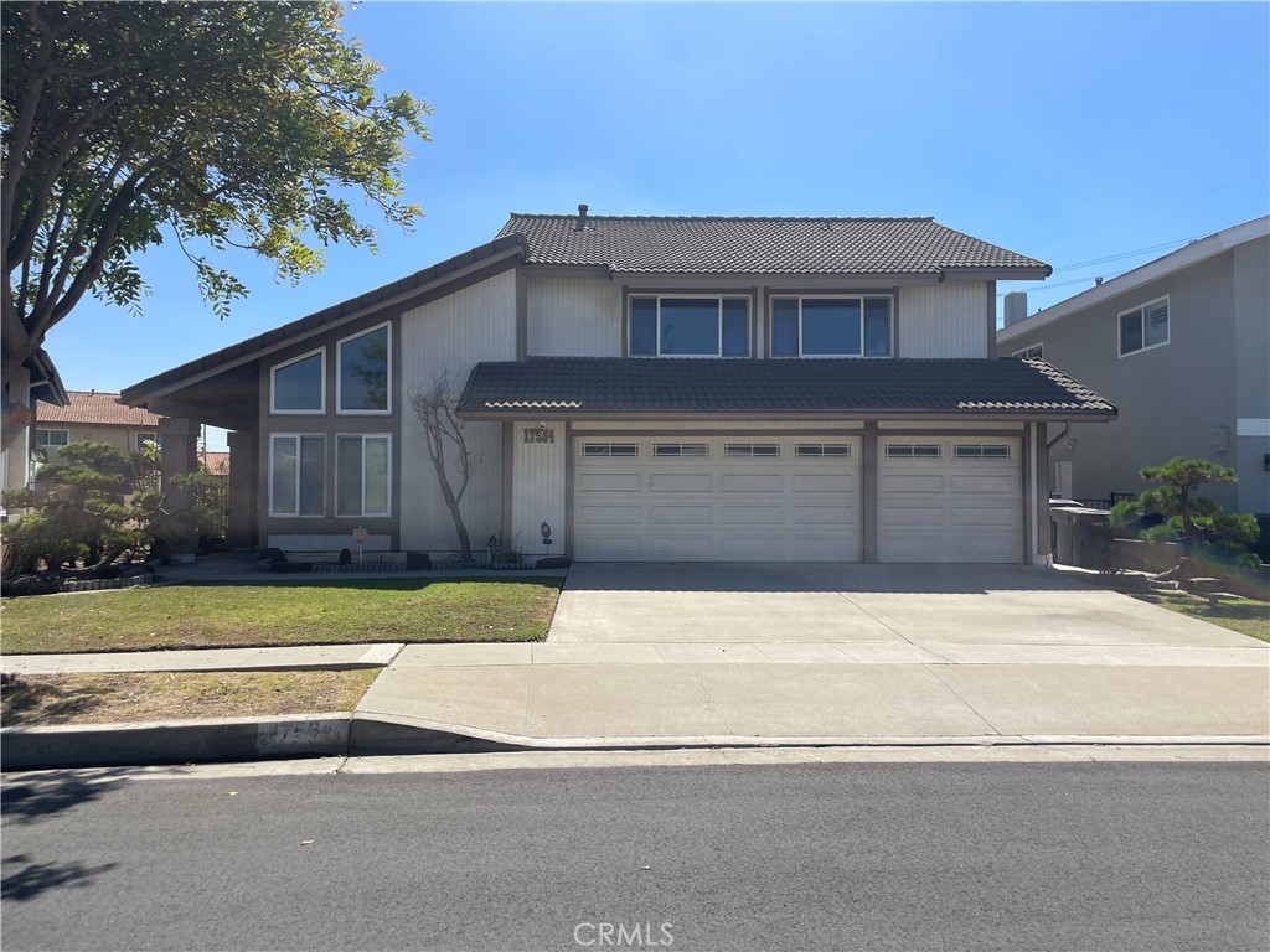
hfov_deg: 67.3
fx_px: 954
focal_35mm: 26
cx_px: 635
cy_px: 476
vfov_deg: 53.1
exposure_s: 1/4132
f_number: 1.6
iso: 32
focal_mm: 4.2
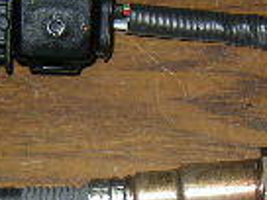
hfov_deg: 14.9
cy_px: 237
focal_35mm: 132
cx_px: 177
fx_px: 1018
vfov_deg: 11.0
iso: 64
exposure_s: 1/30
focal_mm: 4.7
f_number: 2.8
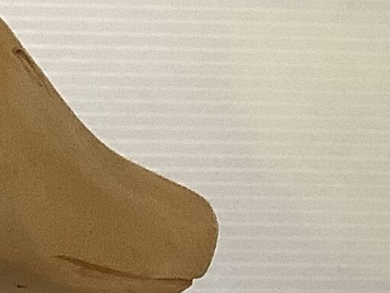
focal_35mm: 199
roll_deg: +0.0
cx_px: -493
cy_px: 823
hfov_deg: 9.1
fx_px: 2242
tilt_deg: -12.9
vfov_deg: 6.8
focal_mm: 3.3
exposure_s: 1/50
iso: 80
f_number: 2.4
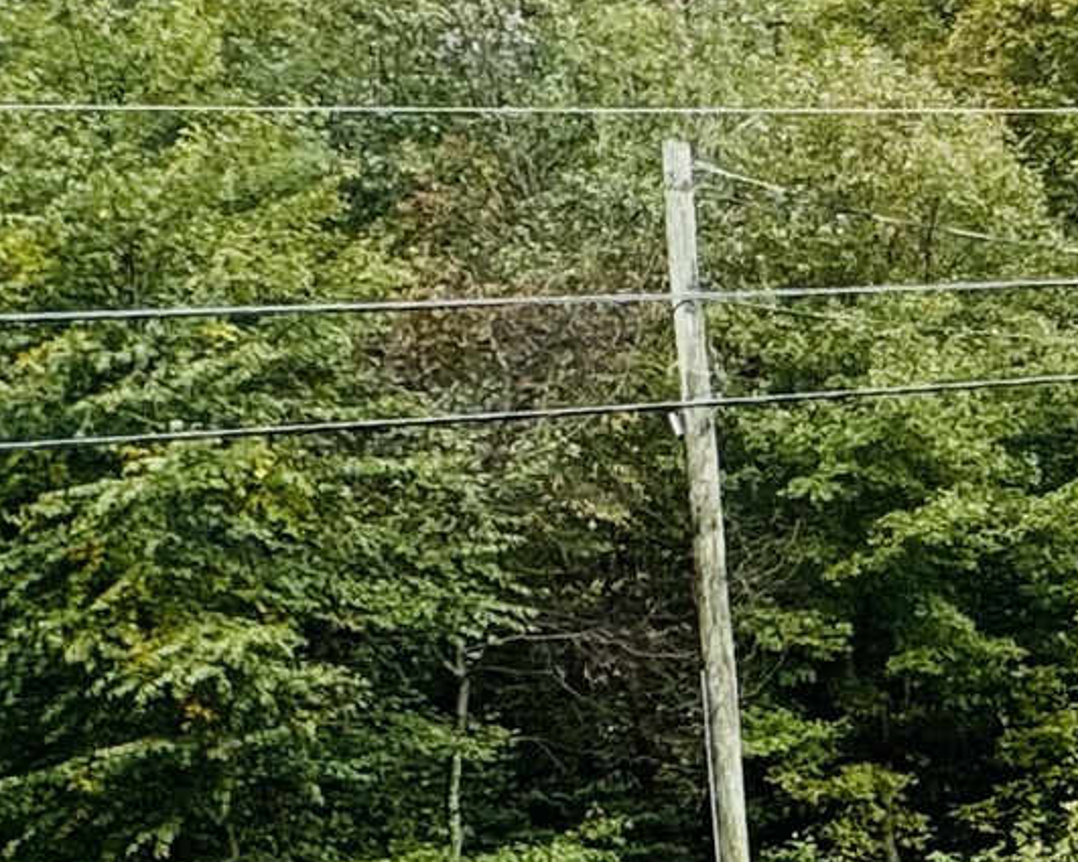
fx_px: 2521
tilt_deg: -5.3
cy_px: 726
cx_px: 2416
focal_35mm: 79
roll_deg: +7.3
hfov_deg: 15.8
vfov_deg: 19.2
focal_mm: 2.22
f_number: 2.2
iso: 40
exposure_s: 1/152
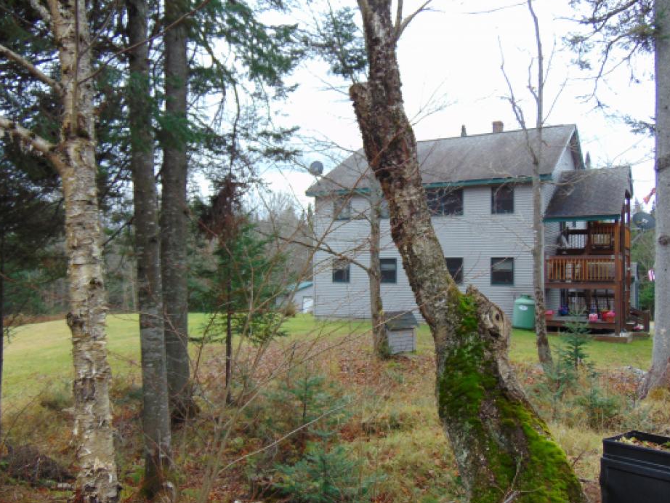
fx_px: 581
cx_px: 330
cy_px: 256
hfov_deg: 59.9
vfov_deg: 46.8
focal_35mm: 30
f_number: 3
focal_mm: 4.9
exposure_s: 1/160
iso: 80
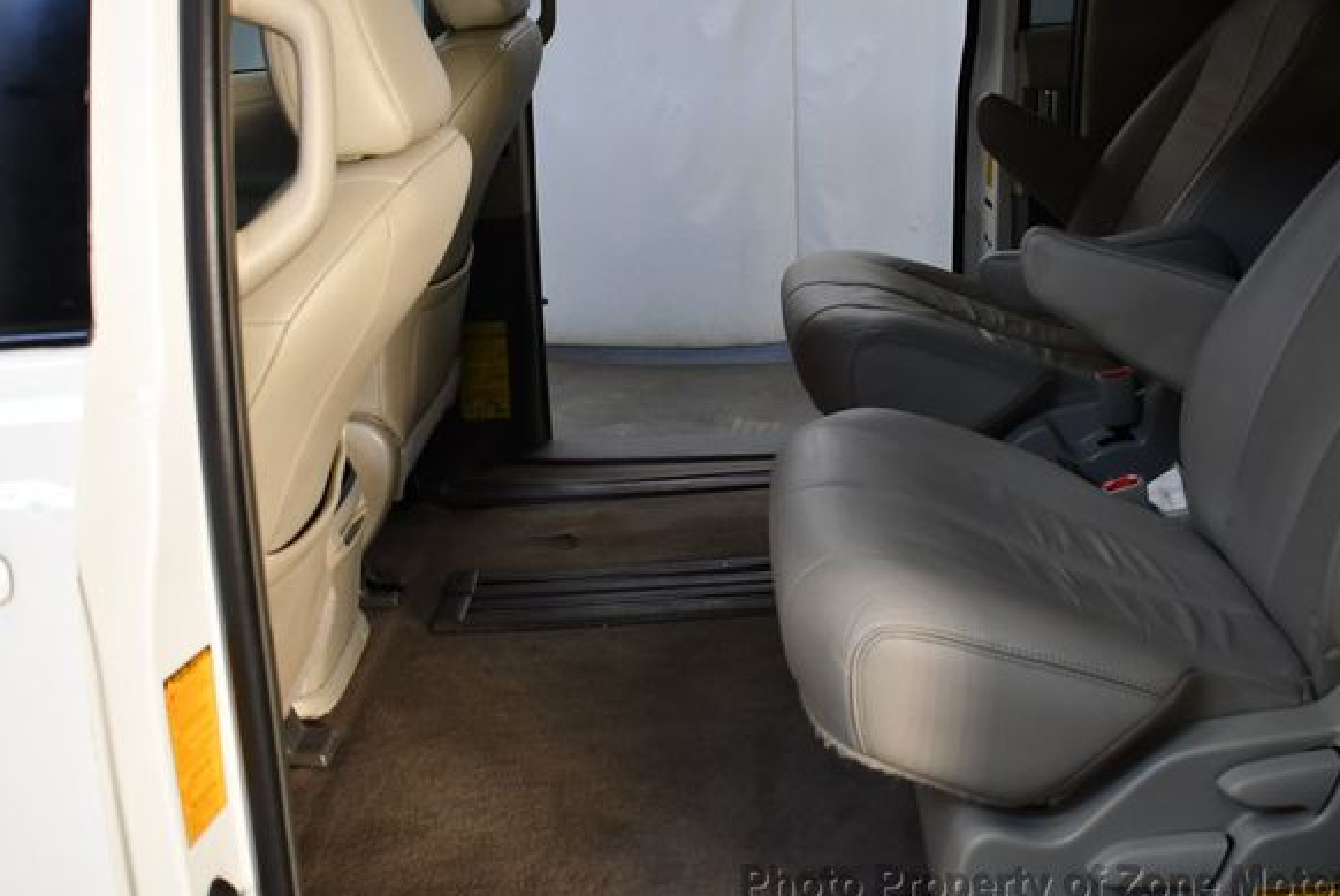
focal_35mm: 44
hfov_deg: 44.4
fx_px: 1639
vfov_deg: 30.6
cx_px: 714
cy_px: 435
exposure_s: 1/250
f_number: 3.5
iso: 500
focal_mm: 20
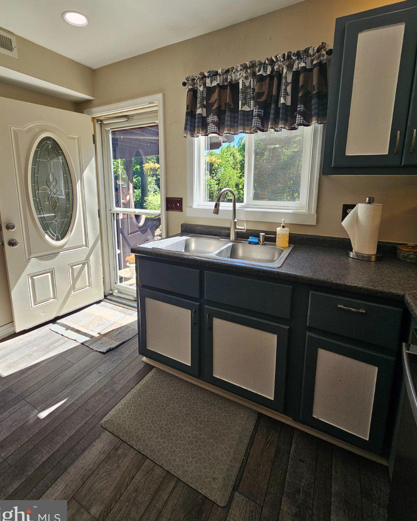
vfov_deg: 96.2
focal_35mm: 15
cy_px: 225
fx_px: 231
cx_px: 198
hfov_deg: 84.0
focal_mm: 2.2
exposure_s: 1/214
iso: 50
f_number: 2.2
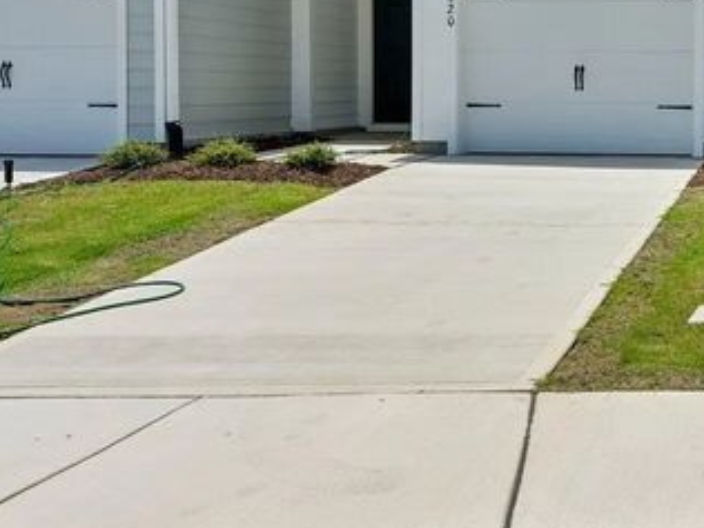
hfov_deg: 31.2
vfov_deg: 26.6
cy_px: 55
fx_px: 1078
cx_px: 815
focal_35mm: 53
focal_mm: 17
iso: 100
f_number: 8
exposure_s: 1/800
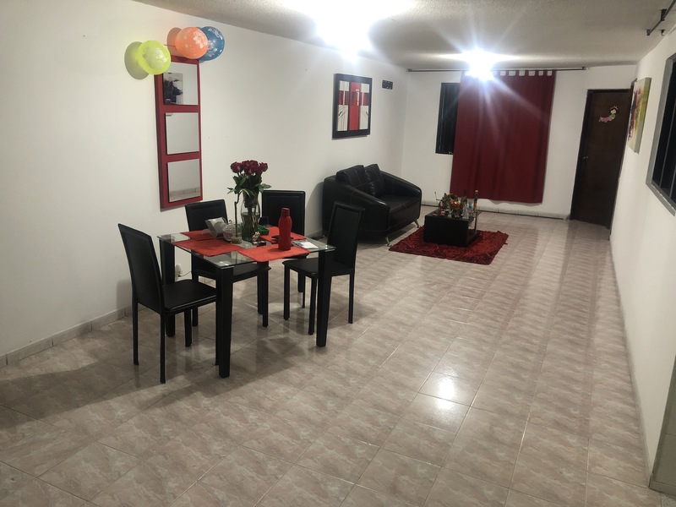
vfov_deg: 49.7
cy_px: 254
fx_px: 547
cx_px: 338
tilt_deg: -15.2
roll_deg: -1.4
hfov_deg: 63.4
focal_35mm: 28
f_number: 1.8
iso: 64
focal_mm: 4
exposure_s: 1/15
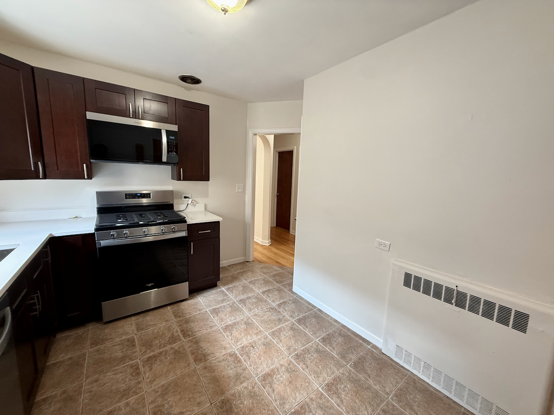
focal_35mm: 14
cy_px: 208
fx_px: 224
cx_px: 277
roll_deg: -2.8
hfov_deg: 102.1
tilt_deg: -8.9
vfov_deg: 85.7
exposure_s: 1/60
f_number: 2.2
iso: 160
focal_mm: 2.22
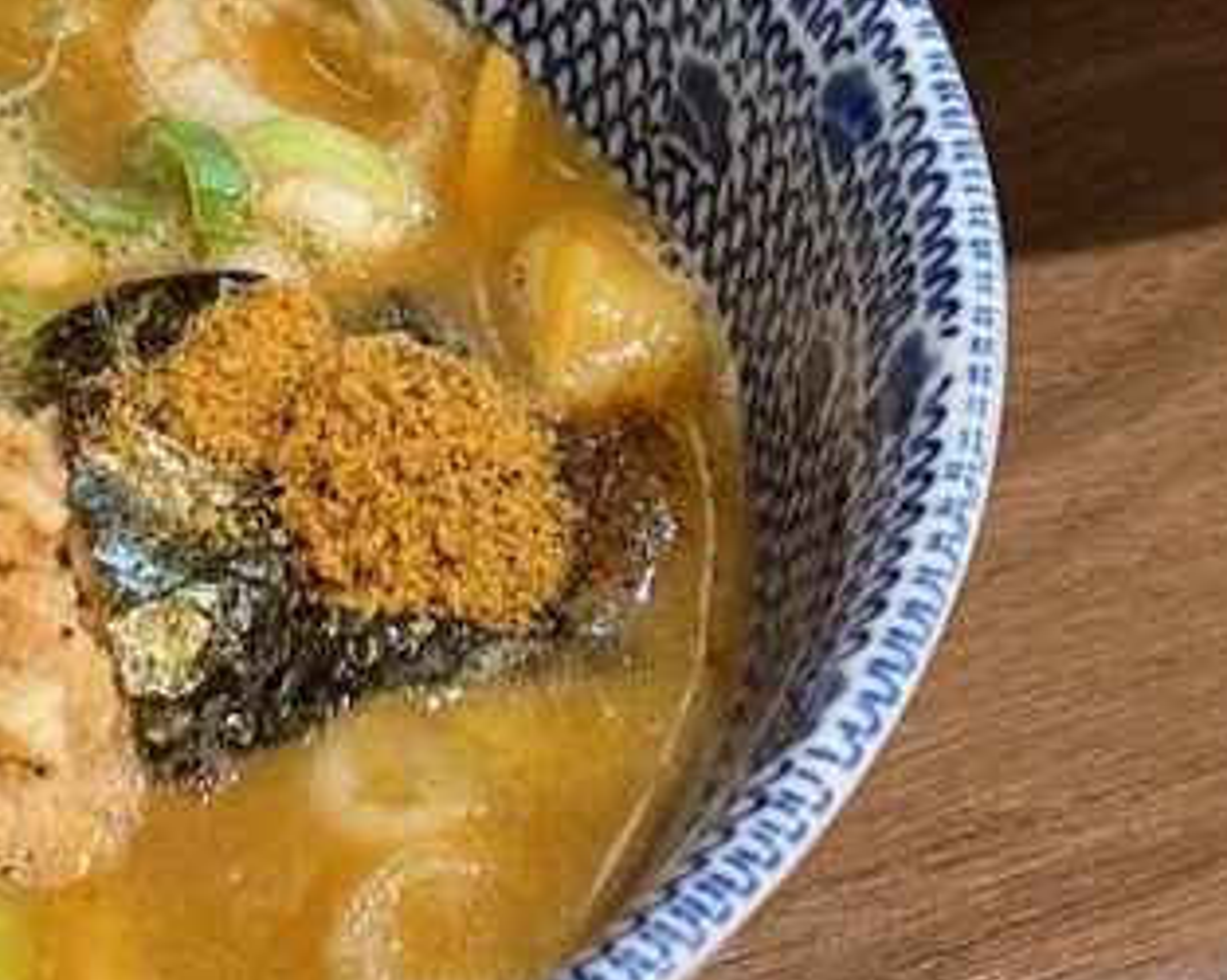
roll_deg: -0.9
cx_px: 466
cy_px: -129
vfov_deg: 9.2
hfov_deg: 11.6
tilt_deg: -43.9
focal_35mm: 166
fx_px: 6024
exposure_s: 1/25
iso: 320
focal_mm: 5.96
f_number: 1.6
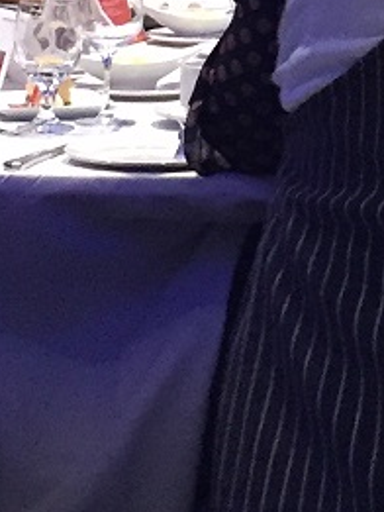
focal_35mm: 181
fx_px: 2675
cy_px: -179
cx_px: 656
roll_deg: -1.7
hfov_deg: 8.0
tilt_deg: -0.4
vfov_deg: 10.6
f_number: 2.2
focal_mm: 4.15
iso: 250
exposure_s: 1/30
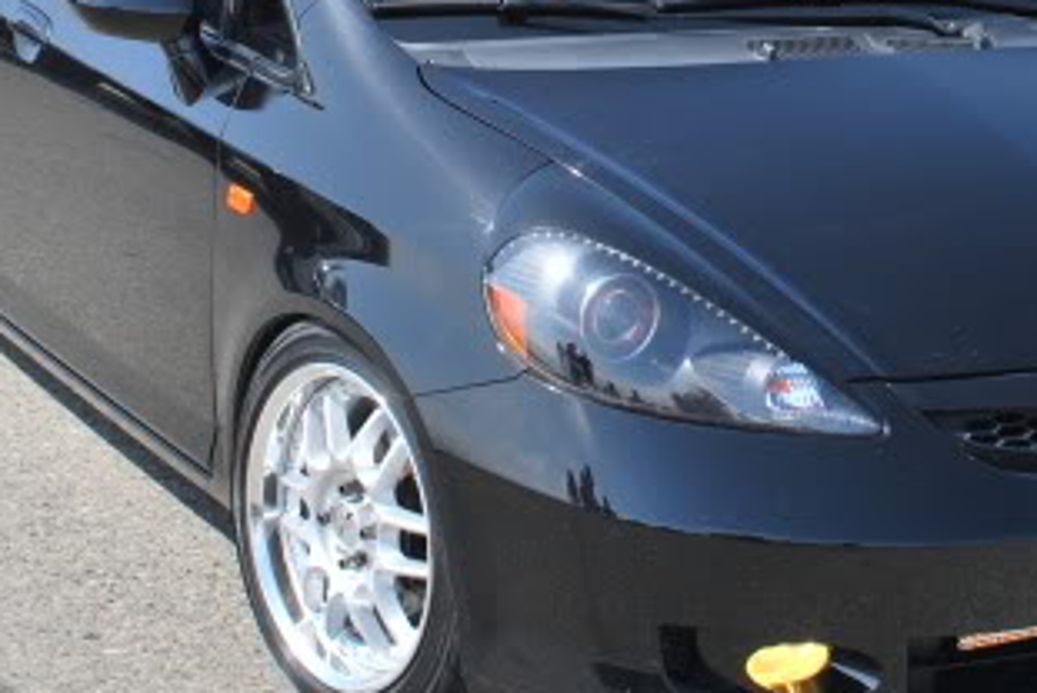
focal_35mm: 77
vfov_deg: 17.5
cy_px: 72
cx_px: 682
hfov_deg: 26.2
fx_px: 2220
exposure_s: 1/250
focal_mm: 20
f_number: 8
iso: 100
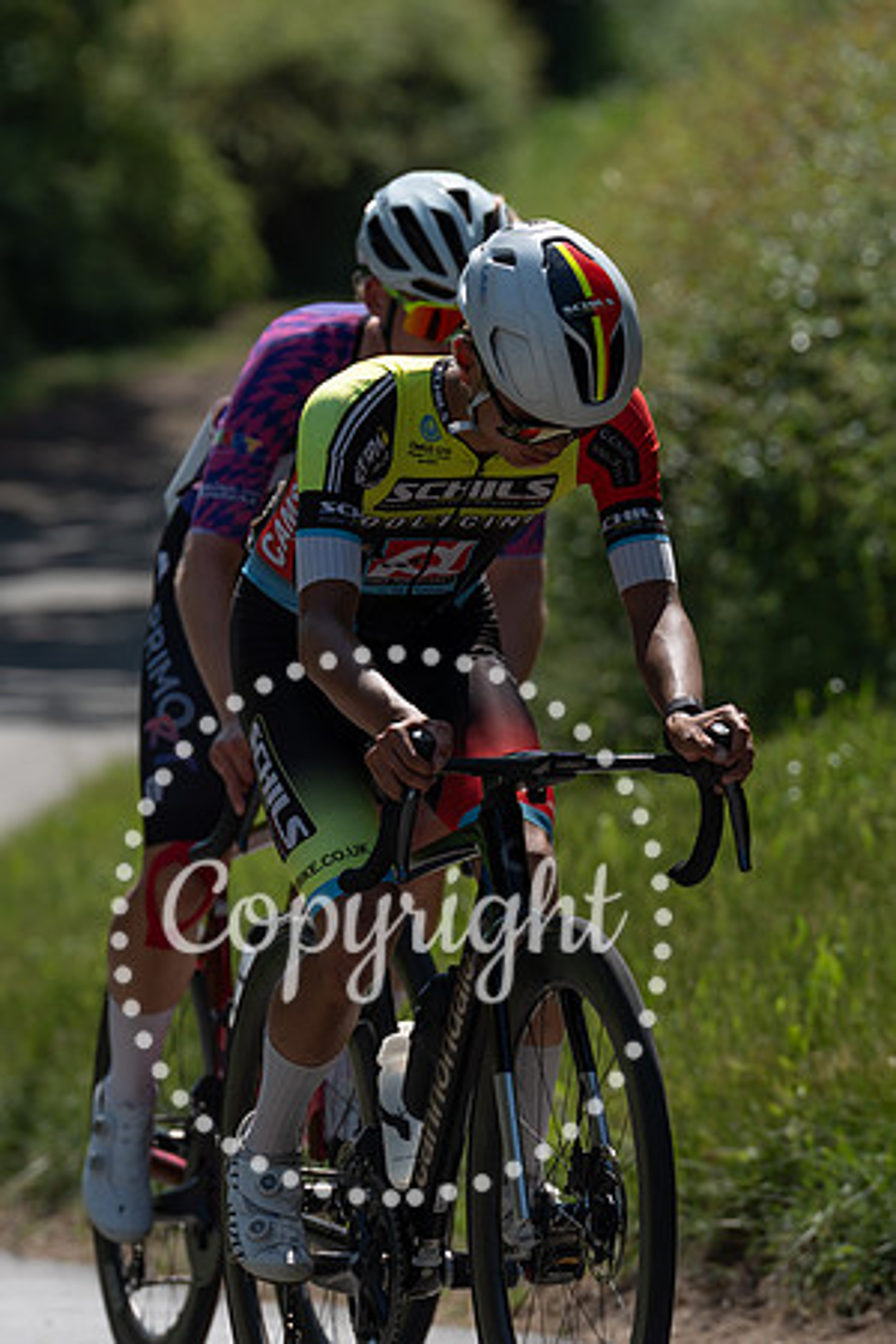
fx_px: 15255
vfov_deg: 5.0
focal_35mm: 409
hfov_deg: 3.4
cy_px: 634
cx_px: 428
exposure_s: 1/1000
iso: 100
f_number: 4.5
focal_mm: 200
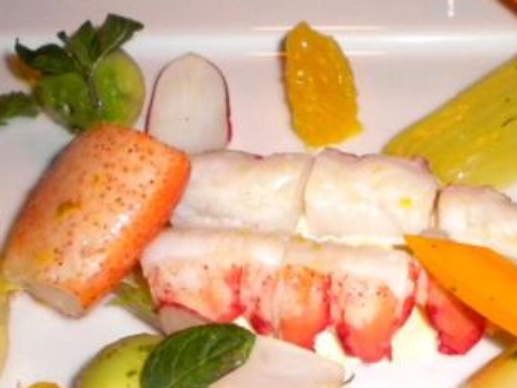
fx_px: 1270
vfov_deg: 17.3
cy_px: 261
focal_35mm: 85
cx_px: 325
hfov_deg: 23.0
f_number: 4.9
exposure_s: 1/30
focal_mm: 7.4
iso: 400
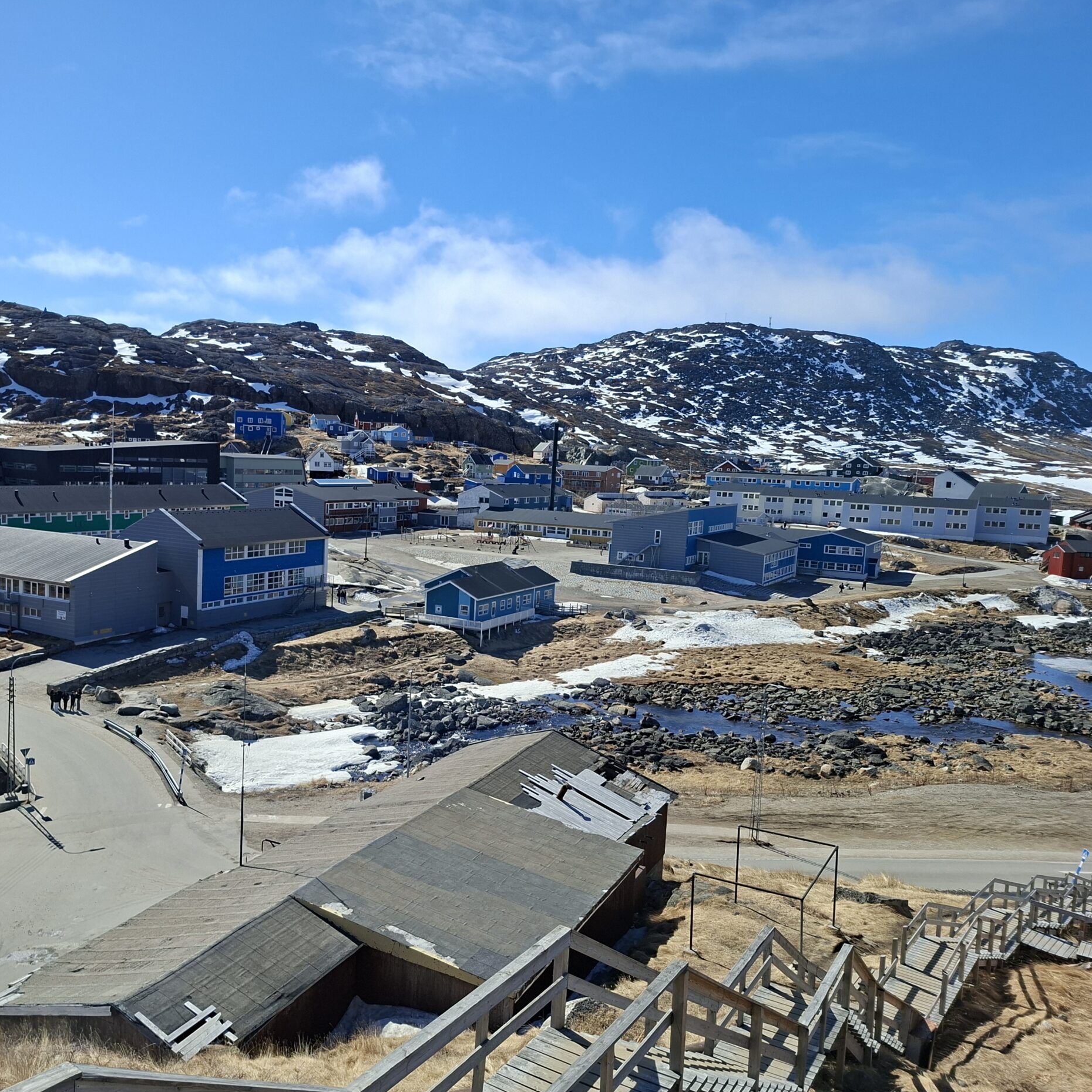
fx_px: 999
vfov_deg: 57.3
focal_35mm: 28
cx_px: 422
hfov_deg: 56.7
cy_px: 563
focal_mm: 5.54
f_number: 1.8
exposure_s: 1/3135
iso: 50
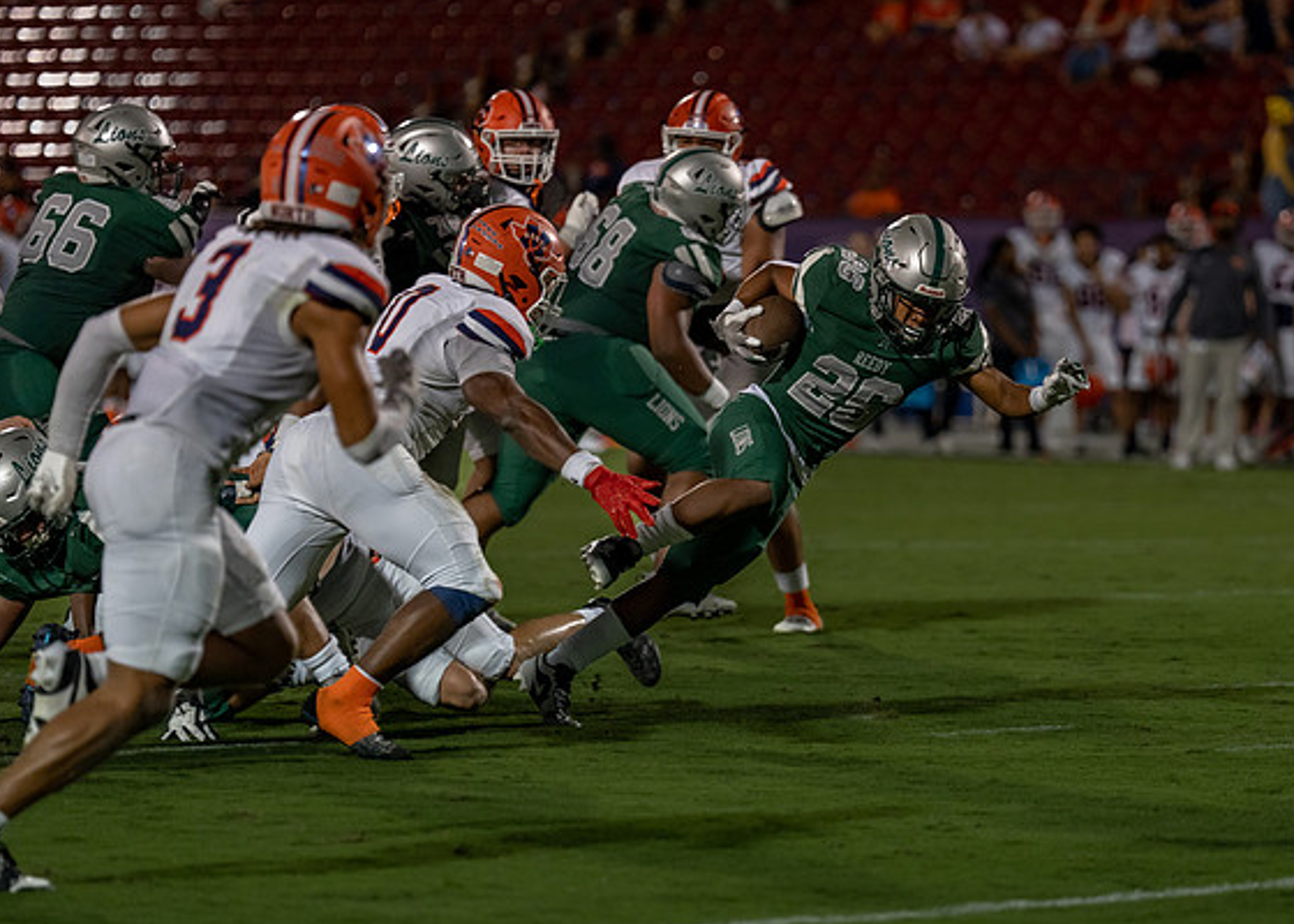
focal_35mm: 237
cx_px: 848
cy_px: 493
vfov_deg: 6.1
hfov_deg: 8.5
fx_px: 8710
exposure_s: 1/1000
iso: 1600
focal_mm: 170
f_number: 2.8
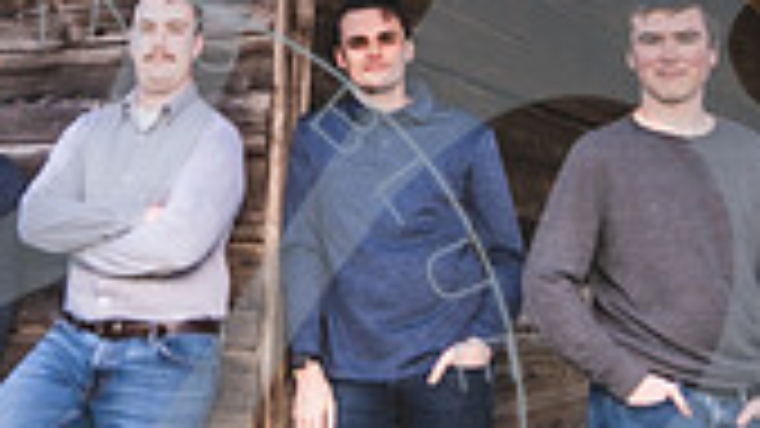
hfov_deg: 32.6
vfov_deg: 18.5
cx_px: 269
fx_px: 1290
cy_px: 45
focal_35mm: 64
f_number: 2.8
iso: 200
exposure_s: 1/800
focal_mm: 17
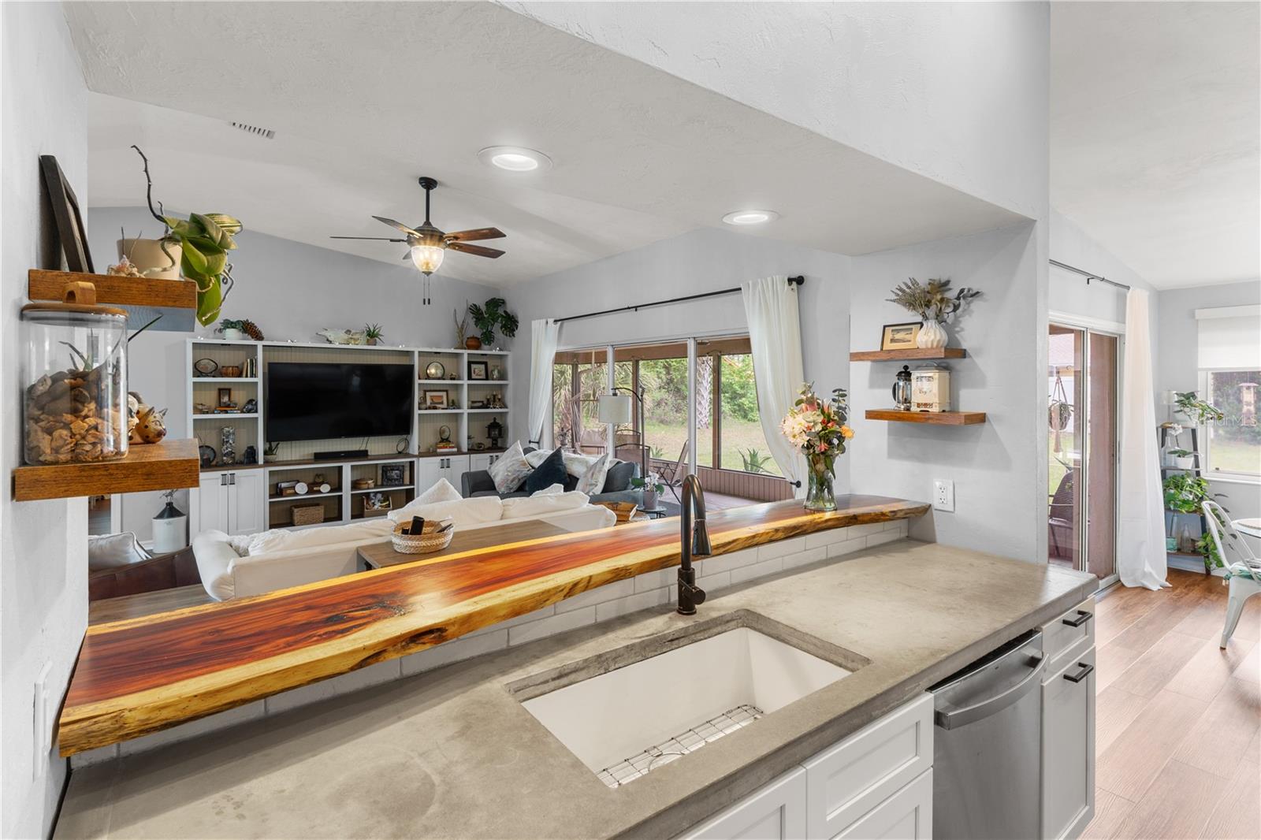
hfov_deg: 95.0
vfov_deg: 72.0
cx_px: 630
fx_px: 578
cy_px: 420
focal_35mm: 16
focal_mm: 11
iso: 100
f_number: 8
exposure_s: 1
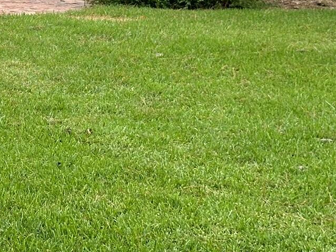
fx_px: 1495
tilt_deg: -2.4
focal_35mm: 154
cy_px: -84
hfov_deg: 12.3
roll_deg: +1.0
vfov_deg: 9.5
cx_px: -156
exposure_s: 1/115
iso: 80
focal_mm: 6.86
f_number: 1.78
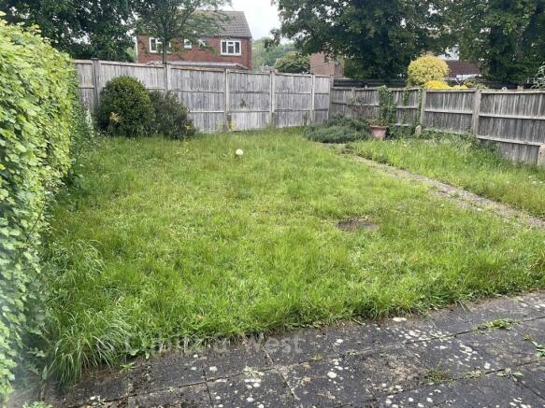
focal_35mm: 29
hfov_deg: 61.7
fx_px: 456
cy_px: 204
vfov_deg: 48.2
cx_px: 272
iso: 25
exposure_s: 1/122
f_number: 1.8
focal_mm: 3
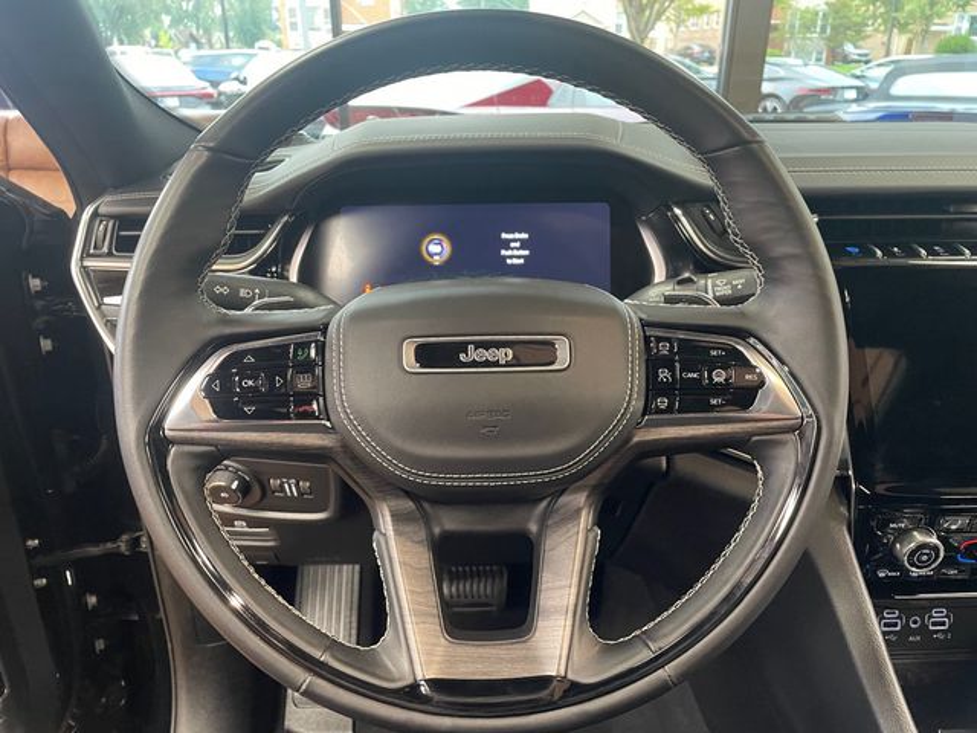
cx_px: 488
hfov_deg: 67.3
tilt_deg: -23.3
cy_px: 366
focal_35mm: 26
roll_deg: +0.4
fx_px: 734
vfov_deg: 53.1
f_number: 1.6
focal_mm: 4.2
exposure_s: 1/41
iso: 400
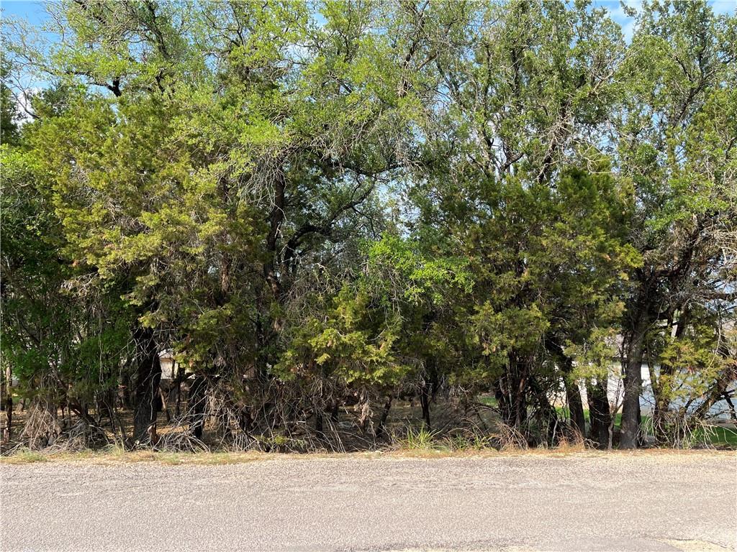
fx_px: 554
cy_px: 276
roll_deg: +0.9
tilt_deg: +5.3
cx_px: 368
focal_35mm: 26
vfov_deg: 53.1
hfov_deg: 67.3
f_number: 1.6
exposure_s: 1/804
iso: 50
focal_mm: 5.1
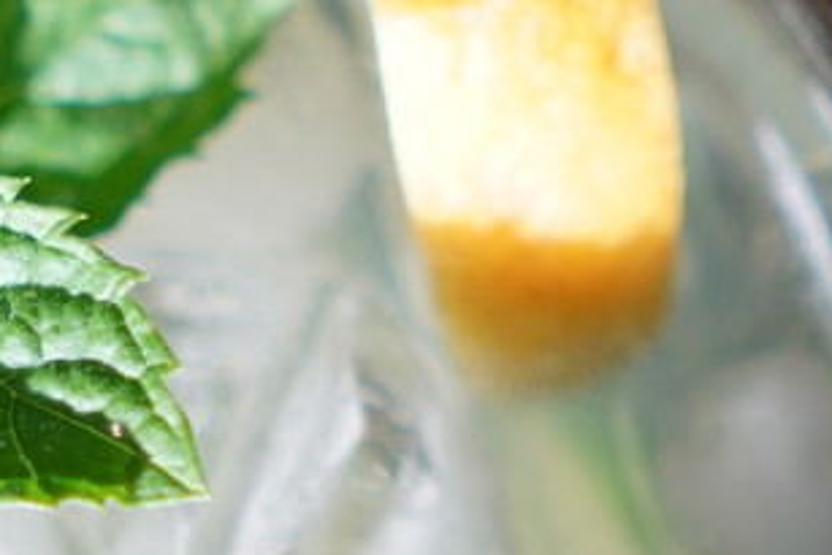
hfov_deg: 8.4
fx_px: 5658
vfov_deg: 5.6
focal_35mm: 245
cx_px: 233
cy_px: 433
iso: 100
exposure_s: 1/160
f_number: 2.8
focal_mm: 41.8
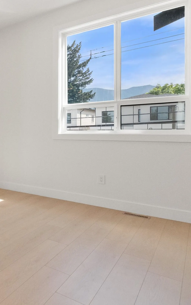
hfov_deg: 32.6
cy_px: 127
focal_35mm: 28
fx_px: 233
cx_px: -61
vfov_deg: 66.0
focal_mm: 10
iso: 200
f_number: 7.1
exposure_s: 1/640
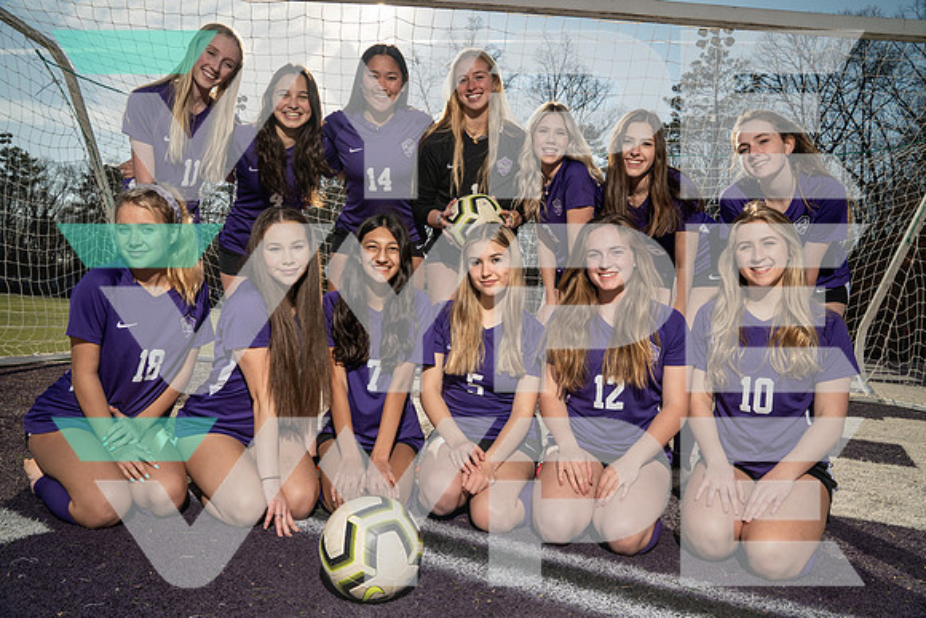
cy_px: 306
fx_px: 651
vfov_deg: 50.8
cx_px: 463
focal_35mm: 25
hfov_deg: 70.9
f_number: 8
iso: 200
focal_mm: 24
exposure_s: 1/250
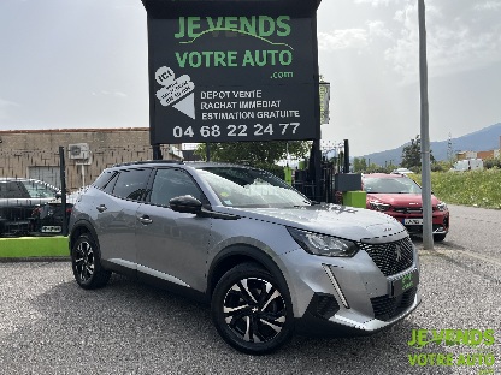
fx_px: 376
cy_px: 188
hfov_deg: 67.3
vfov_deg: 53.1
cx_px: 250
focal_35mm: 26
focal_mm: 5.1
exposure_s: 1/4149
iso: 50
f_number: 1.6
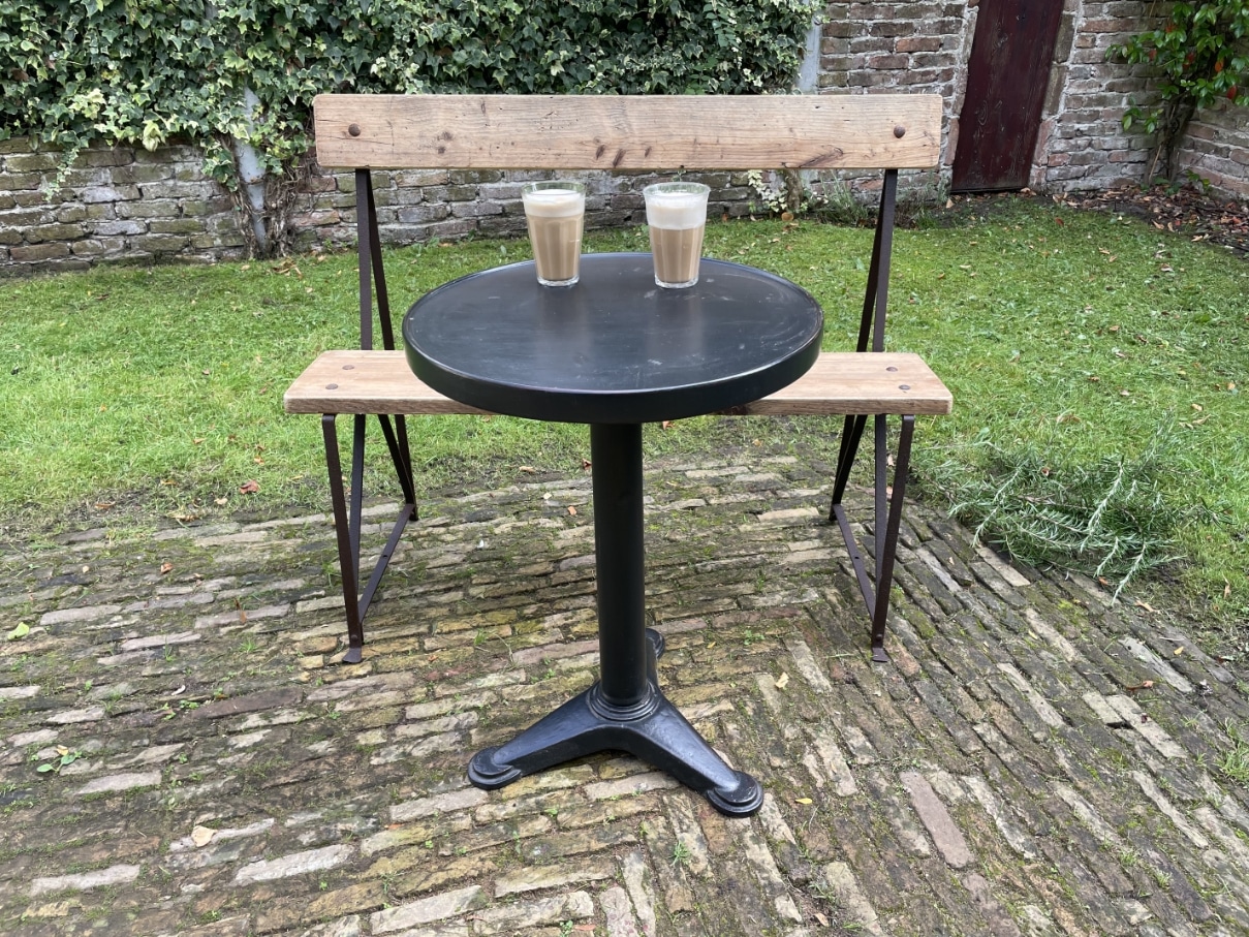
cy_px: 468
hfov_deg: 67.3
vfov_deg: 53.1
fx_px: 938
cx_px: 624
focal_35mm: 26
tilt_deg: -30.1
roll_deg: +0.4
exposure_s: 1/230
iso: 32
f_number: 1.6
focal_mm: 4.2
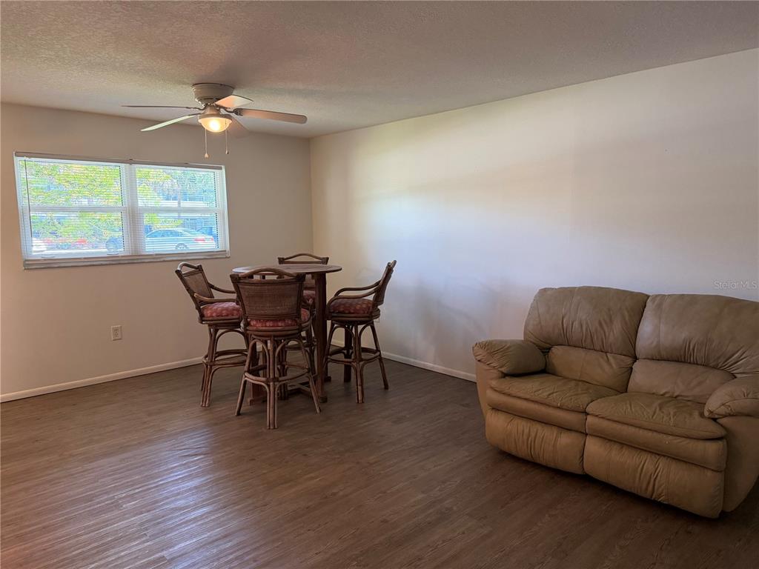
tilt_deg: -7.2
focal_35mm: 24
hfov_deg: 71.6
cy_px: 284
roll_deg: +0.1
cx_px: 380
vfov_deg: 56.8
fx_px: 526
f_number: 1.78
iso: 400
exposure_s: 1/120
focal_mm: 6.76
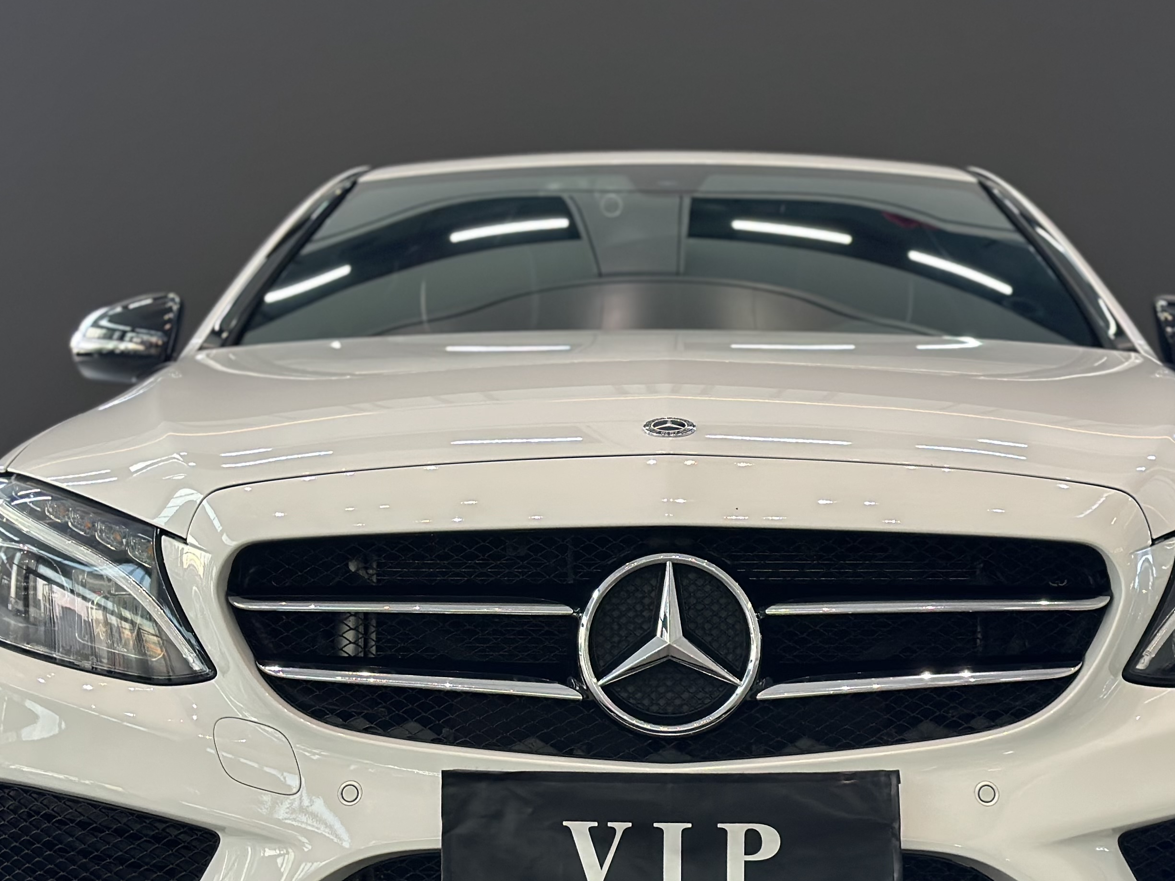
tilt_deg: +1.6
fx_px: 2681
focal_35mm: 79
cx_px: 660
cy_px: 435
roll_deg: +0.2
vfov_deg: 18.7
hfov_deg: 24.7
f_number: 1.78
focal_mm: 6.86
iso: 125
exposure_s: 1/50
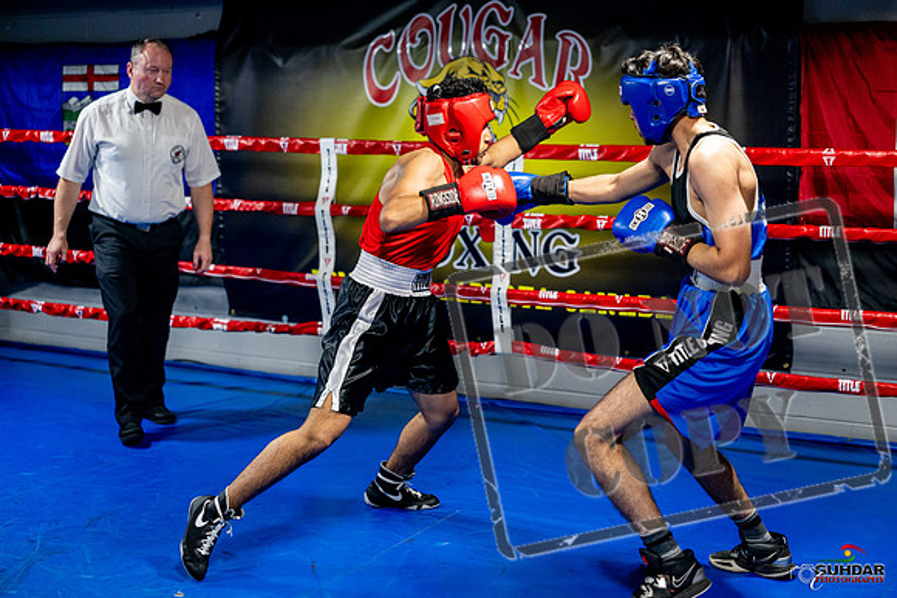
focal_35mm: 54
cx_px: 448
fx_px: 1346
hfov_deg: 36.9
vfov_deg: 25.1
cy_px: 299
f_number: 2
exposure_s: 1/1000
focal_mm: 54
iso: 4000
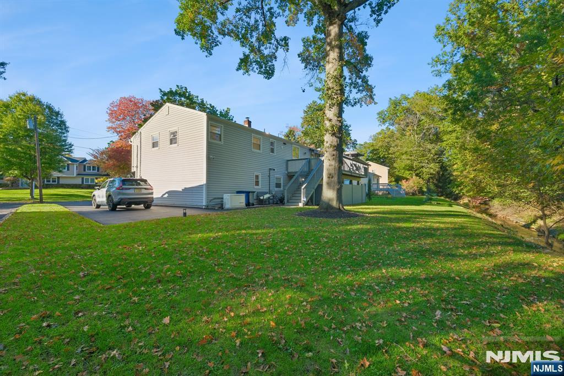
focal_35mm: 15
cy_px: 188
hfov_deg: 100.4
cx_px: 282
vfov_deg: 77.3
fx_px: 235
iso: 160
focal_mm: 10.3
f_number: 8
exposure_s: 1/55
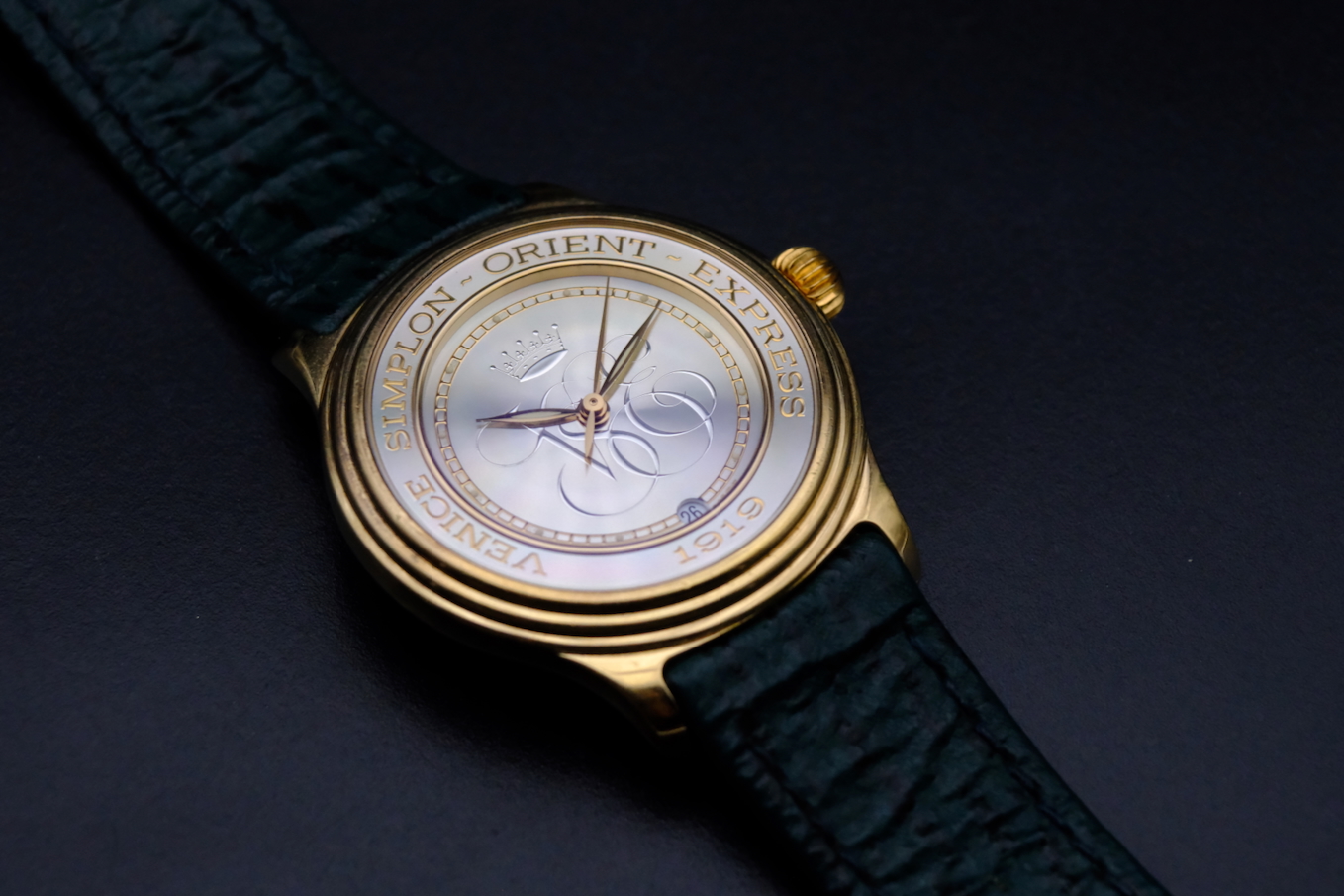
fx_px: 3397
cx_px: 672
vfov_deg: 15.0
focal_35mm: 91
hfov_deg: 22.4
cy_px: 448
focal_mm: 60.7
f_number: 7.1
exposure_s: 1/3200
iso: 5000
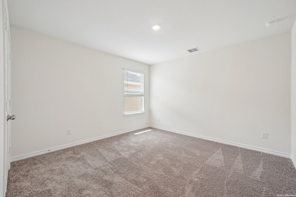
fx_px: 123
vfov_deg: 77.3
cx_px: 148
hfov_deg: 100.4
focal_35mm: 15
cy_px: 98
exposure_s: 1/30
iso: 500
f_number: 8
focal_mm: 15
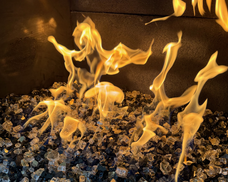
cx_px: 116
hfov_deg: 55.7
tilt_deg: -26.9
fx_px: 216
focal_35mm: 32
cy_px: 111
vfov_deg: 45.5
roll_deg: +1.0
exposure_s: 1/120
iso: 125
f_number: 1.78
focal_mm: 6.76
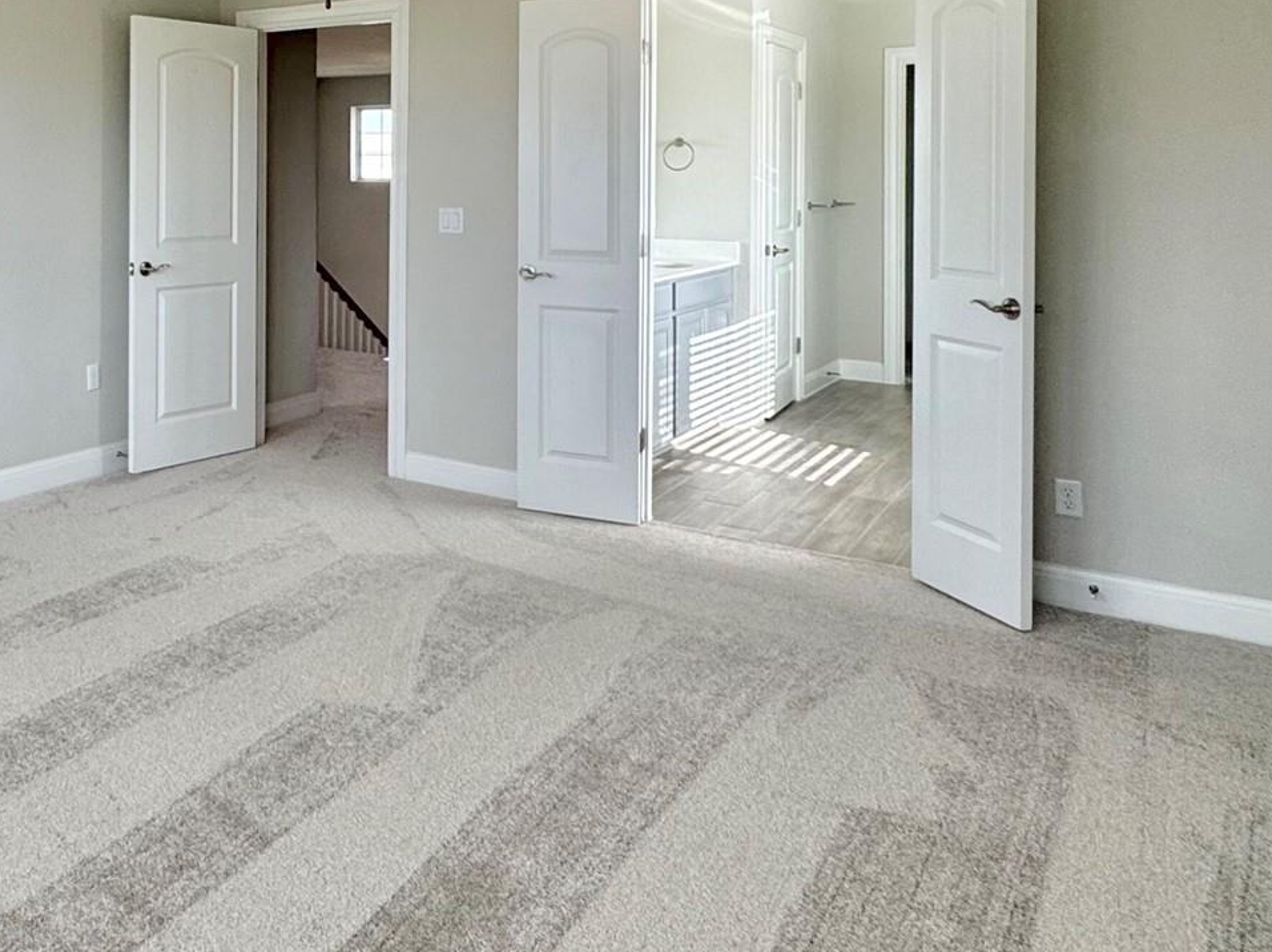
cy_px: 175
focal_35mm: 30
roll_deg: -0.3
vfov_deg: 44.2
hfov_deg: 55.8
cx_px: 259
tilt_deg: -0.2
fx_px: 1102
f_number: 2.2
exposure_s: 1/120
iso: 80
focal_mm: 2.22
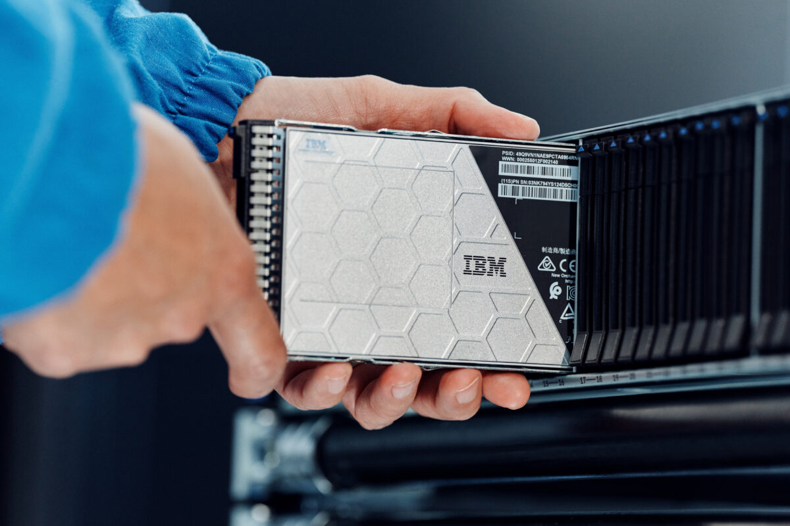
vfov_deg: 8.2
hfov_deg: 12.2
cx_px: 395
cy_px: 263
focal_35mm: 168
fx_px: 3686
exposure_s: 1/400
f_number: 4
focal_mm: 168
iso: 800
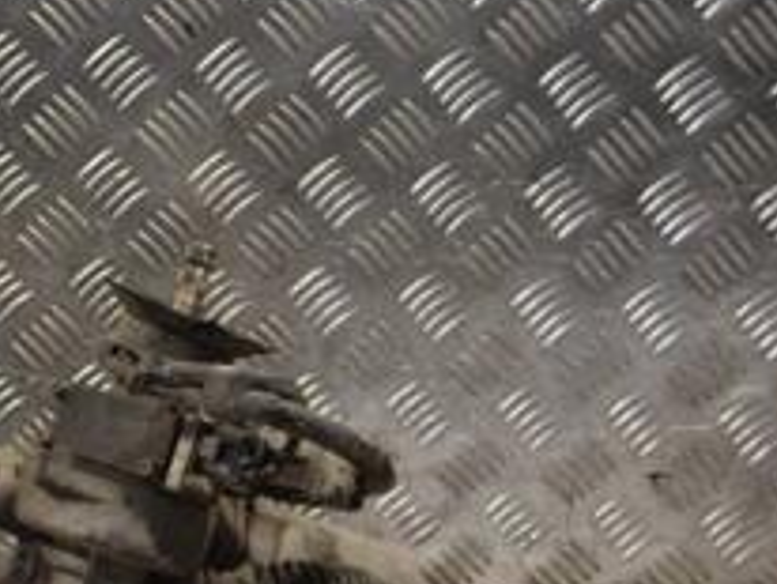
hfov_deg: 16.7
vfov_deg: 13.6
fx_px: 2449
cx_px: -324
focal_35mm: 109
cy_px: 456
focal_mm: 26
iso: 400
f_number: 5.6
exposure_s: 1/125
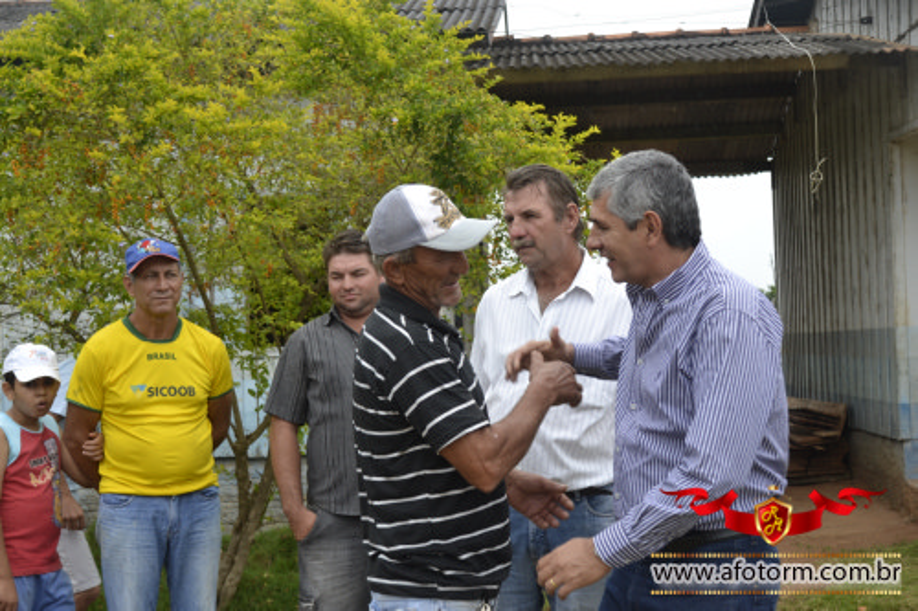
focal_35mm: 57
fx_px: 1453
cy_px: 306
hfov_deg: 35.1
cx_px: 459
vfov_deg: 23.8
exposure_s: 1/200
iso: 100
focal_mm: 38
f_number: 7.1
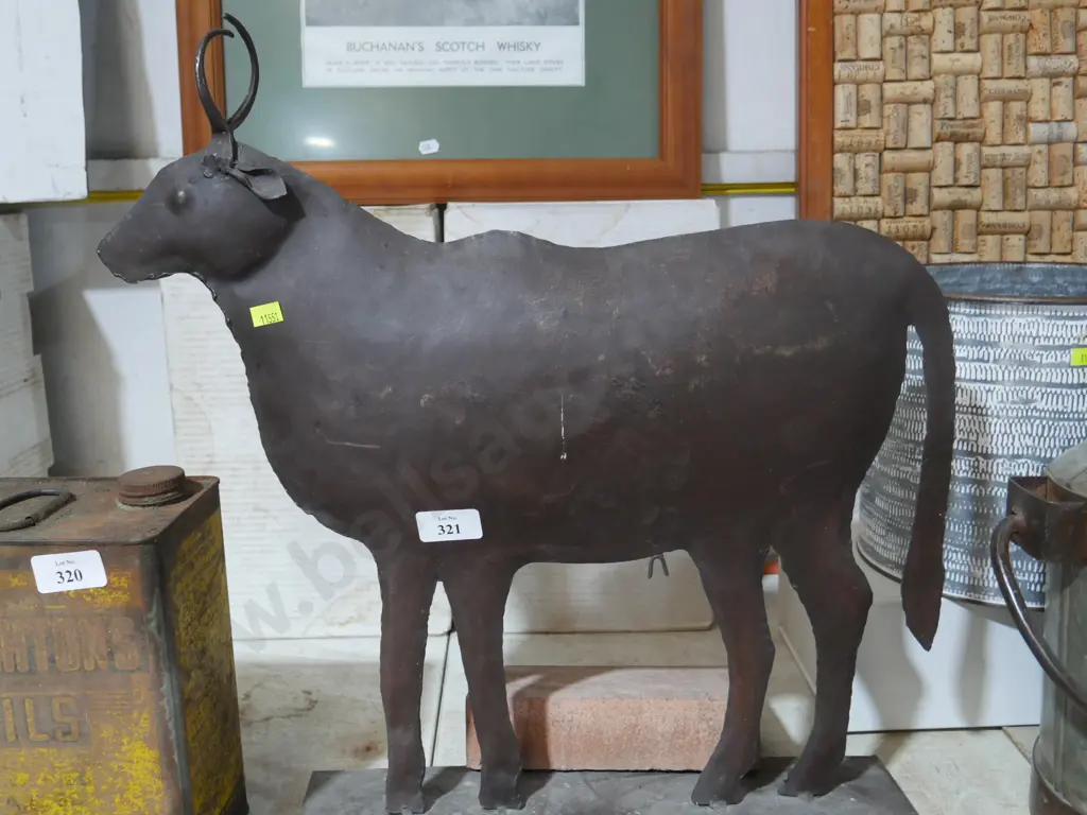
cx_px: 544
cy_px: 408
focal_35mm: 34
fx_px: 1068
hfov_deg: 54.0
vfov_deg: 41.8
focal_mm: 17
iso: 1000
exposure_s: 1/60
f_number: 4
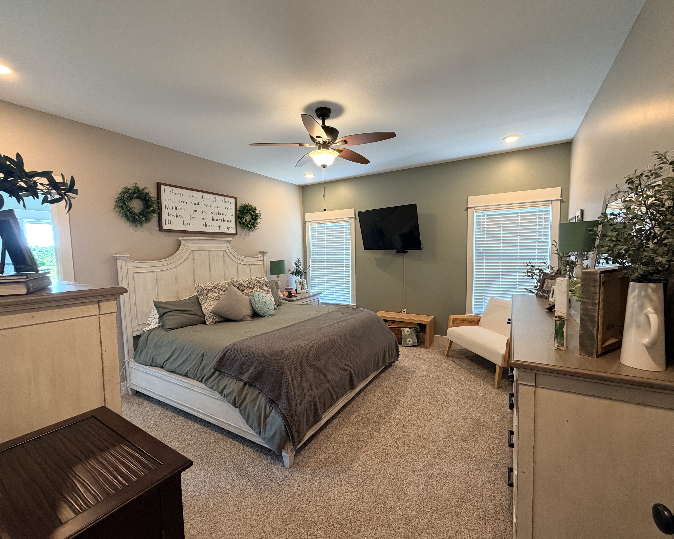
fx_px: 299
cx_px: 337
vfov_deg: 84.0
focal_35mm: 15
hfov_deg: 96.8
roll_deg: +0.7
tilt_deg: -4.6
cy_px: 274
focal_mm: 2.22
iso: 250
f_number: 2.2
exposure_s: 1/60
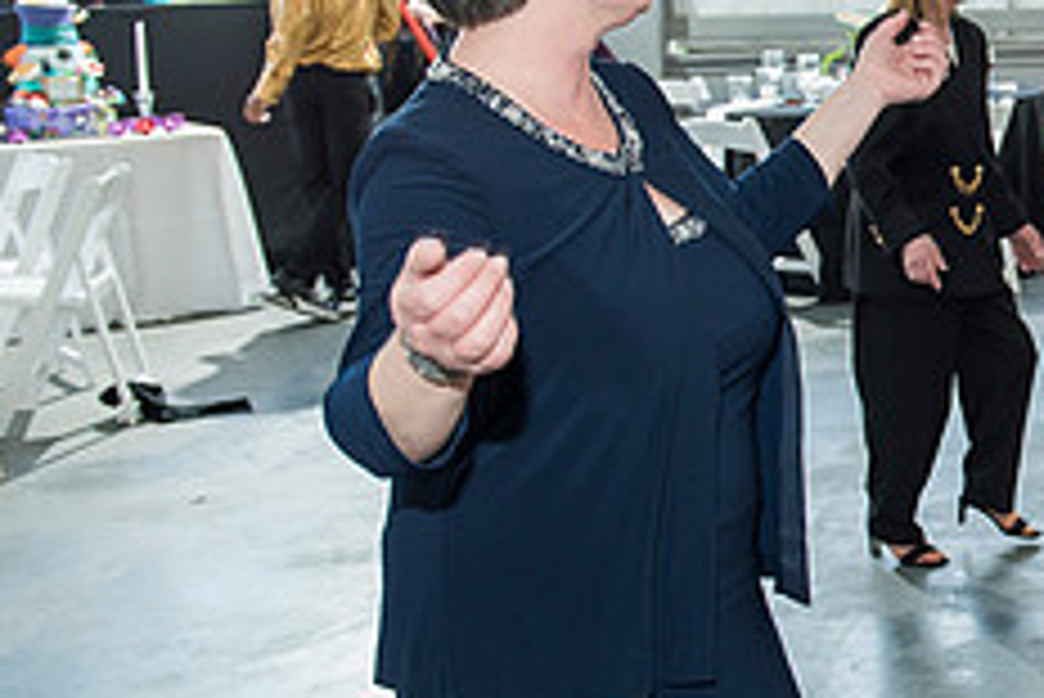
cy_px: 325
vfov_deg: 18.2
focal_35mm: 75
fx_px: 2176
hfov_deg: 24.3
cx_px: 1273
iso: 640
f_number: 4
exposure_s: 1/160
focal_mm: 29
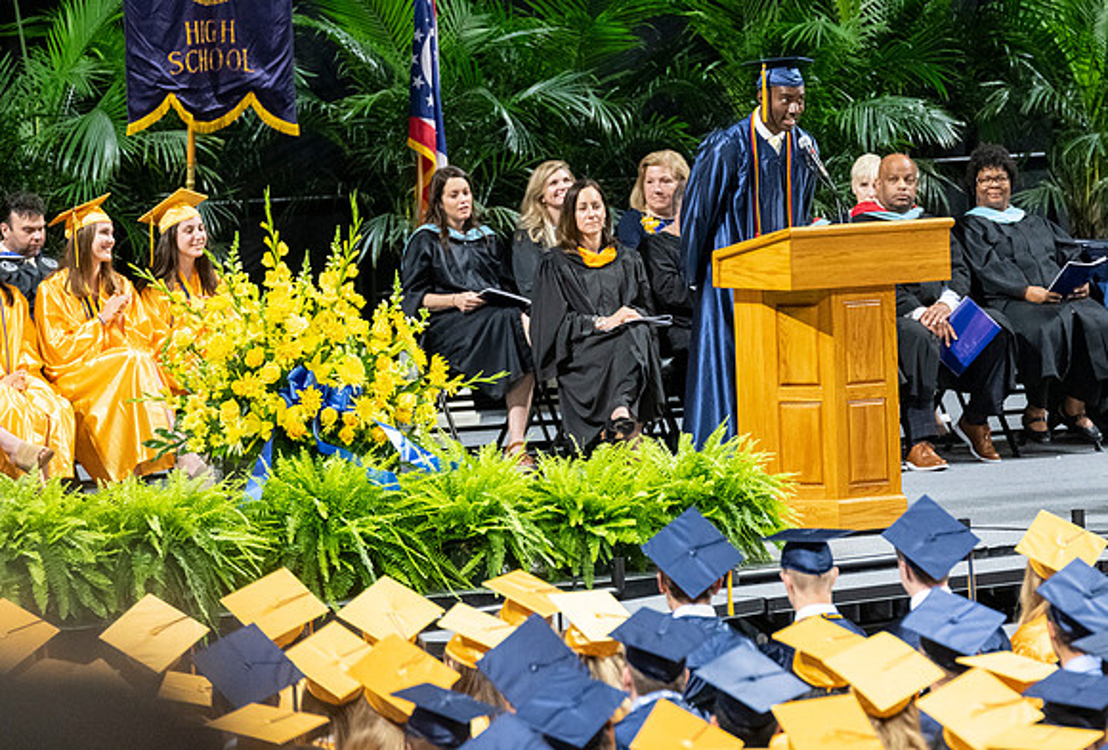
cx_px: 759
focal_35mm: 293
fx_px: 9077
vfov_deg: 4.7
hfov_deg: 7.0
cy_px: 224
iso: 2000
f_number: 4.5
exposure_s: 1/200
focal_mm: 200
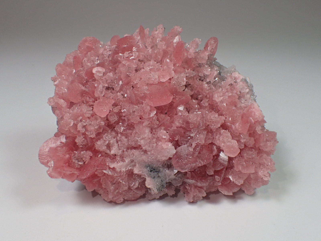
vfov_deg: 46.8
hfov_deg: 60.0
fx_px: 278
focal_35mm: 30
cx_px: 160
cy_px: 120
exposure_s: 1/160
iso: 100
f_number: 3.2
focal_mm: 5.5
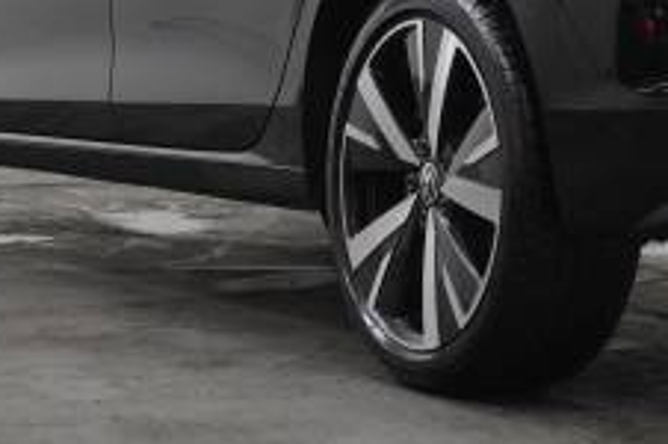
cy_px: -59
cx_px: 621
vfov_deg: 8.9
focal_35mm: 153
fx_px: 2835
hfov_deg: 13.3
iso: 2500
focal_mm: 36
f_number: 5.6
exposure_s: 1/160
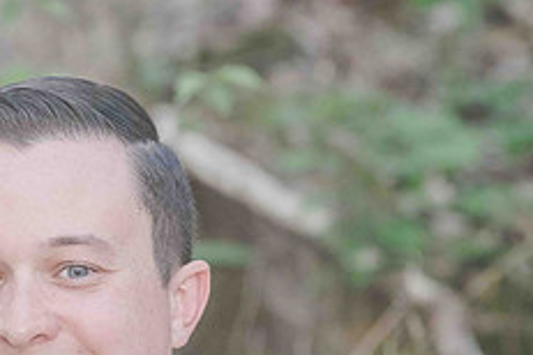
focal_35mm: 427
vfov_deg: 3.2
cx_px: 42
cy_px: 331
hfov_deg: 4.8
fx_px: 6321
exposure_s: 1/400
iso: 1600
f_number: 5.6
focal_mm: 170
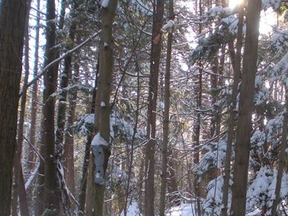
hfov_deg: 31.6
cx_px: 177
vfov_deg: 23.8
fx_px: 507
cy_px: 156
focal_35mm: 61
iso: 123
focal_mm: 6.3
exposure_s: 1/124
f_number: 3.5
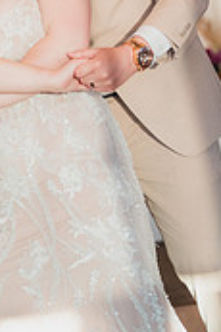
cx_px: 98
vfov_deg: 15.4
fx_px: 1199
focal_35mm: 130
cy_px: -21
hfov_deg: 10.5
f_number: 1.4
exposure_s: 1/1250
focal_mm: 50
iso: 1250
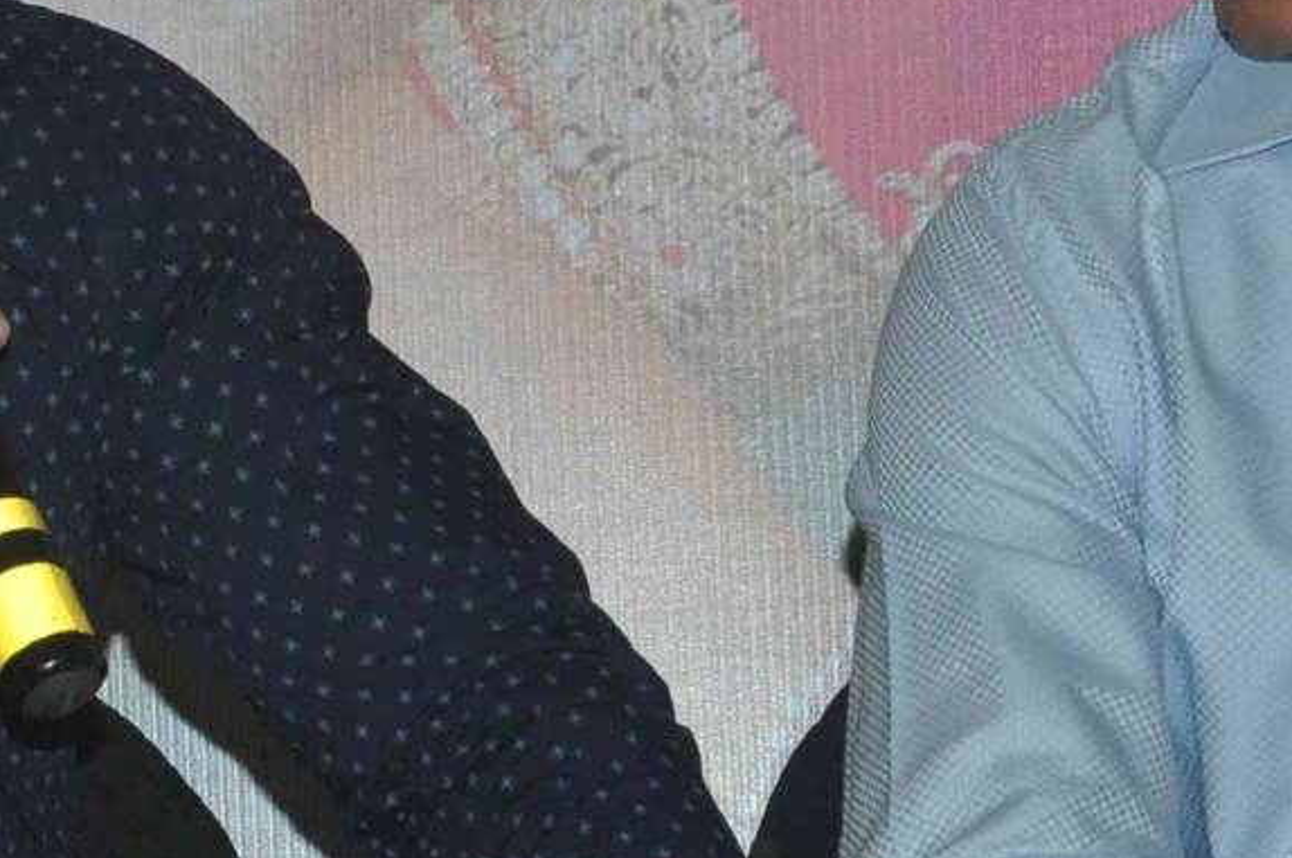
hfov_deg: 5.6
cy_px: 268
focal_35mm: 366
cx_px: 306
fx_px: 13117
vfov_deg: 3.7
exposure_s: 1/250
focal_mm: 62
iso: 1000
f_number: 10
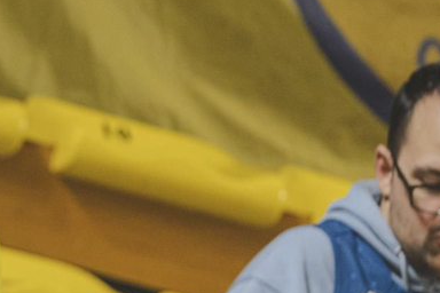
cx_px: -97
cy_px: -43
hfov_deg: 3.0
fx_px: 8408
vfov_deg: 2.0
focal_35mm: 688
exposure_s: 1/200
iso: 800
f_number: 3.5
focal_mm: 110
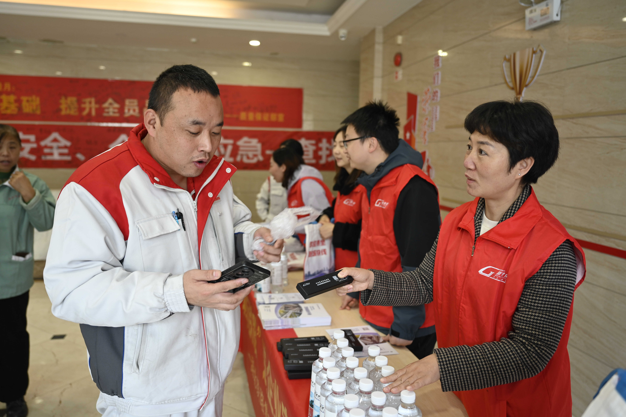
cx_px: 313
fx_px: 487
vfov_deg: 46.4
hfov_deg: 65.5
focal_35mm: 28
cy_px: 208
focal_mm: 28
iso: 450
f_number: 2.8
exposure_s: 1/125
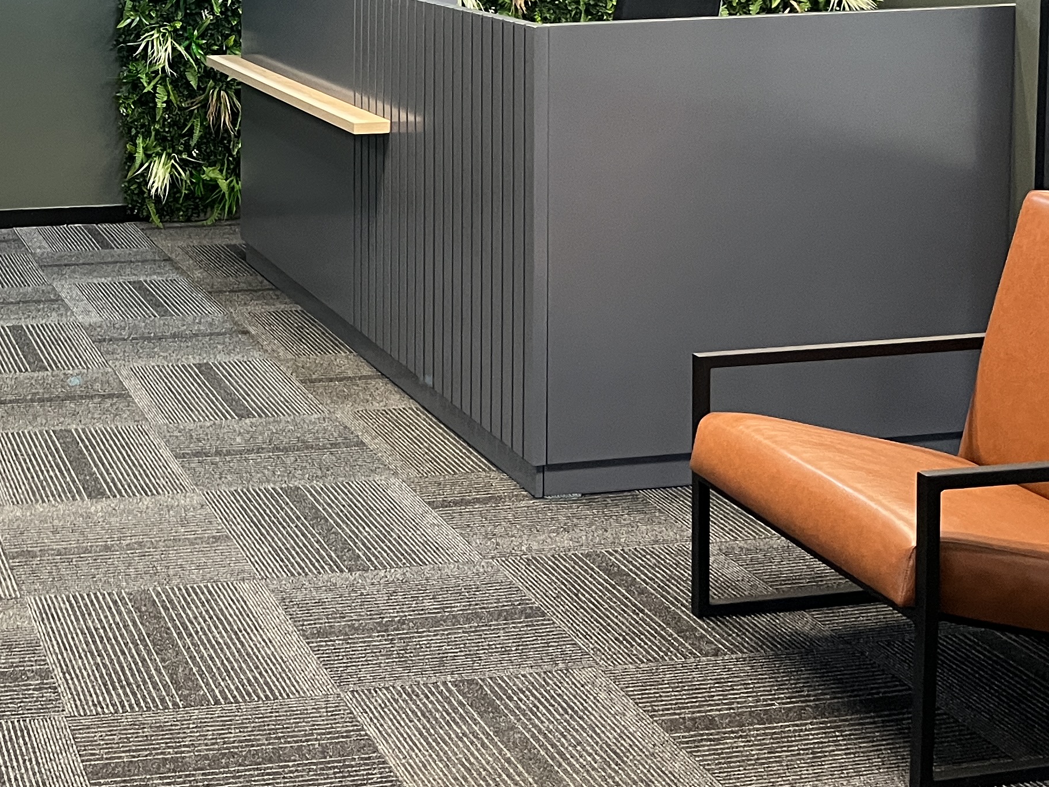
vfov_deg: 24.3
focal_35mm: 58
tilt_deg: -6.8
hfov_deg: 31.0
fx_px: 1758
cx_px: 16
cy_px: 41
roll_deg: +1.2
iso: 320
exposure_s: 1/50
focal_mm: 5.1
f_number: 1.6
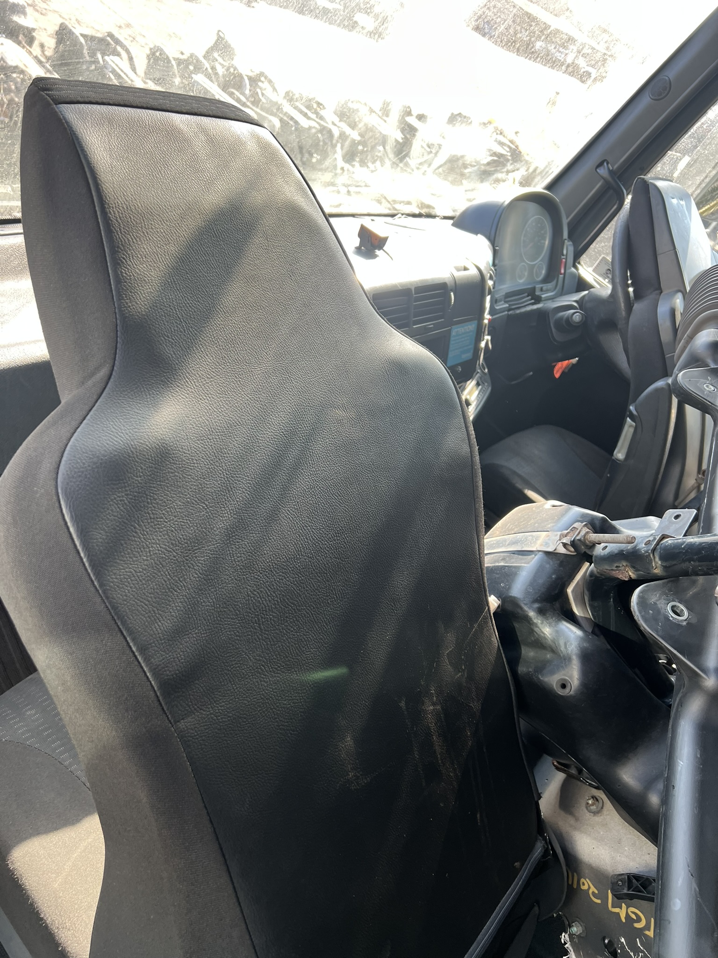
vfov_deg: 67.3
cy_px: 479
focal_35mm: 26
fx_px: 719
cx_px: 359
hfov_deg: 53.1
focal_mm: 5.7
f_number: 1.5
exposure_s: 1/121
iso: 40
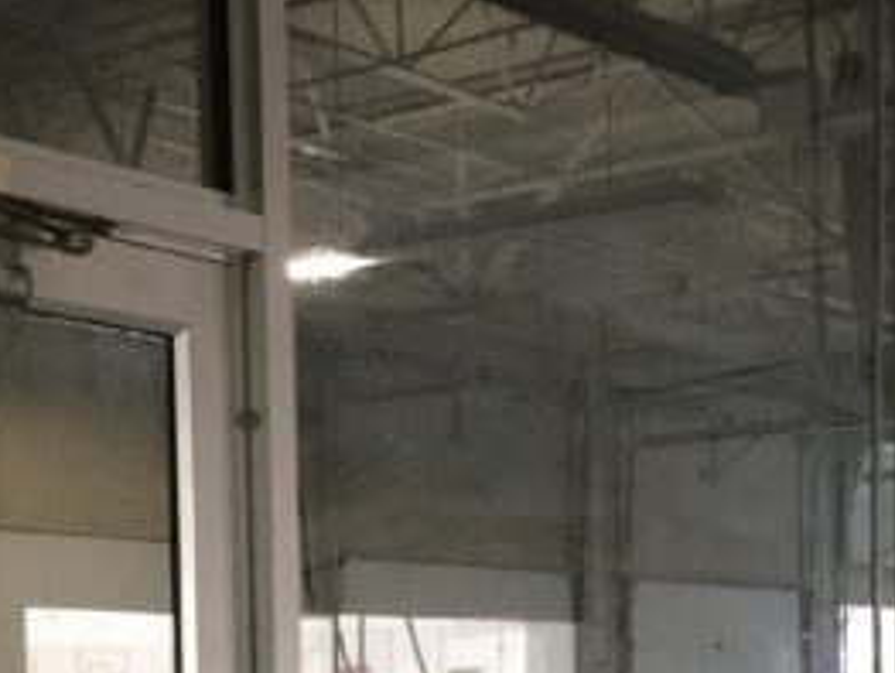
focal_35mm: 85
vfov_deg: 16.6
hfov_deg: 22.7
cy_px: 816
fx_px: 2200
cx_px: 693
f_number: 2.2
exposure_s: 1/16
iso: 160
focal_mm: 4.15
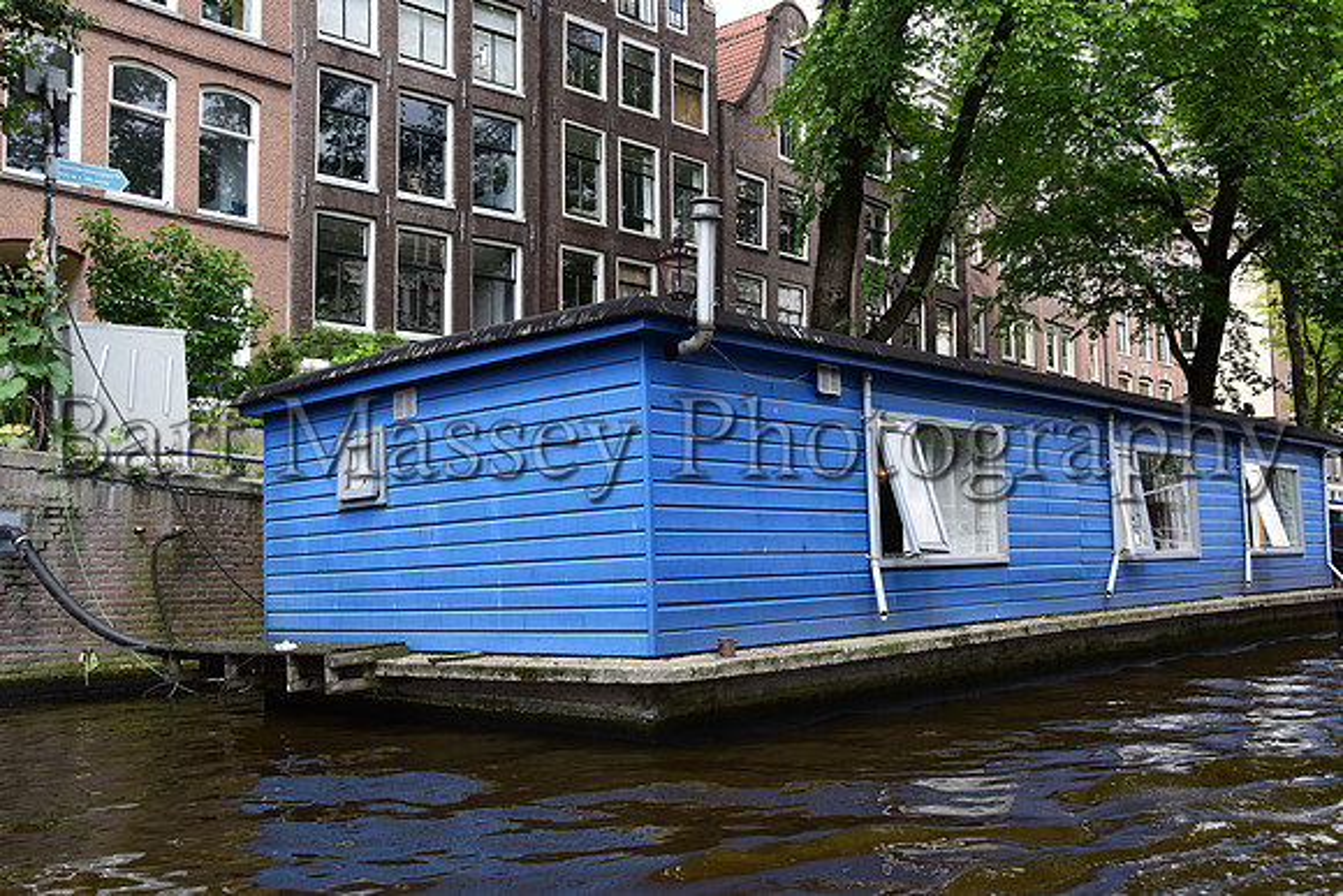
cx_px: 672
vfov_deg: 38.9
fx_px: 1269
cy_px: 448
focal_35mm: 34
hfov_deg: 55.8
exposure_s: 1/400
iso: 720
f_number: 9
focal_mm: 34
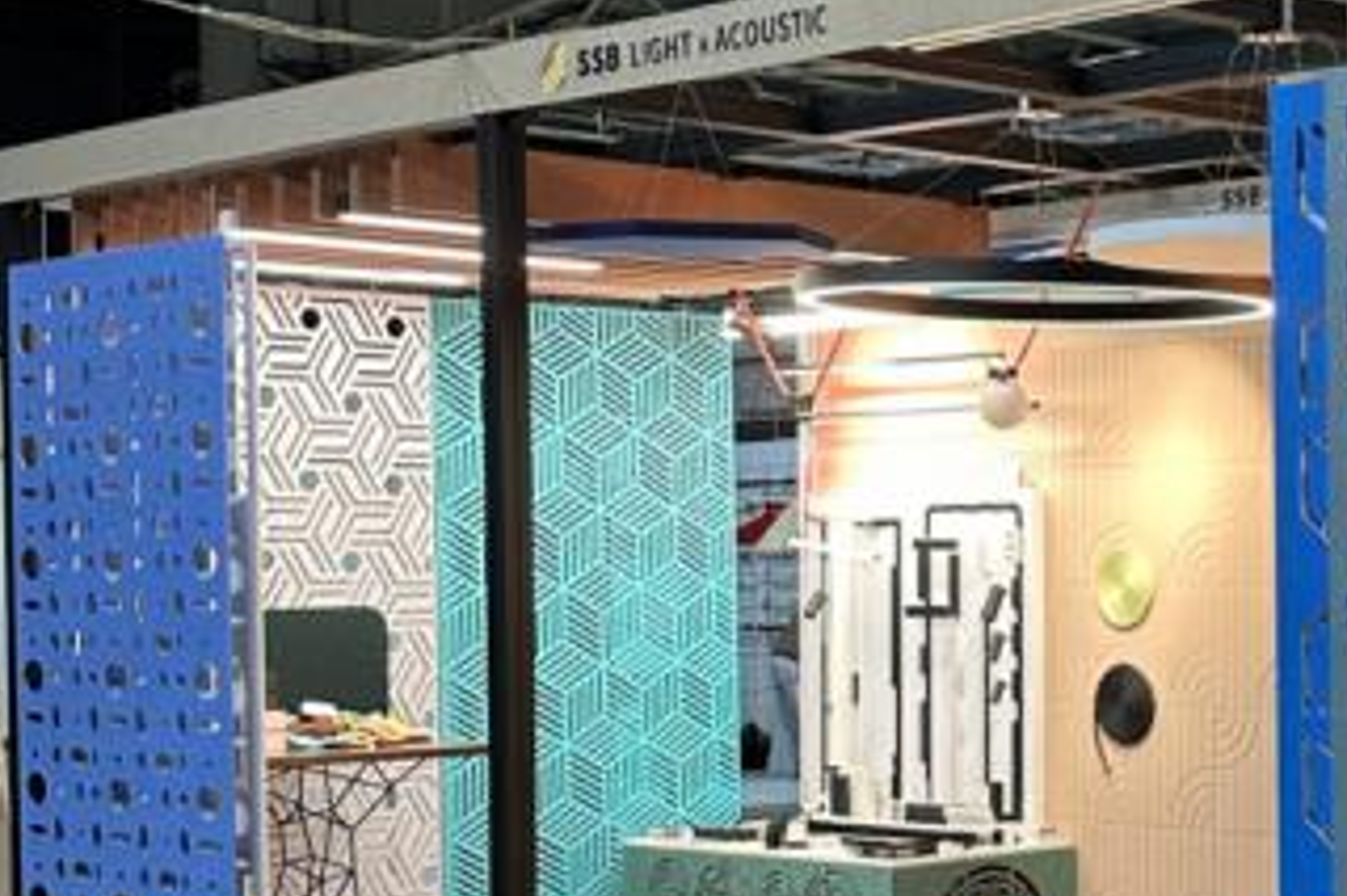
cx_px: 1301
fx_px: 2992
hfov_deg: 24.4
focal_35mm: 80
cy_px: 623
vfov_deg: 17.0
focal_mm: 6.86
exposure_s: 1/100
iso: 200
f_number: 1.78
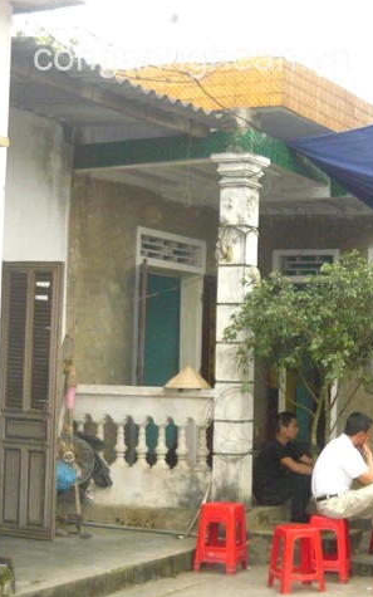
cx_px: 397
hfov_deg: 18.0
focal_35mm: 70
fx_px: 1138
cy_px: 298
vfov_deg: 29.4
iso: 400
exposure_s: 1/800
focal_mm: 6.3
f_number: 2.9
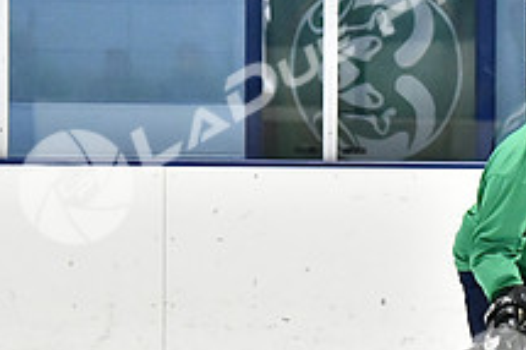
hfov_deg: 4.4
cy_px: 315
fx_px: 6862
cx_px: 585
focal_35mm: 470
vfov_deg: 2.9
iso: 8000
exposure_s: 1/1600
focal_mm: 116
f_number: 2.8
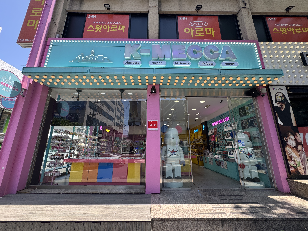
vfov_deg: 85.7
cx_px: 154
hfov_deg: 102.1
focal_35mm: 14
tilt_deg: +15.3
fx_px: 125
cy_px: 116
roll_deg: +0.7
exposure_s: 1/352
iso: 40
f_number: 2.2
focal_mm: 2.22
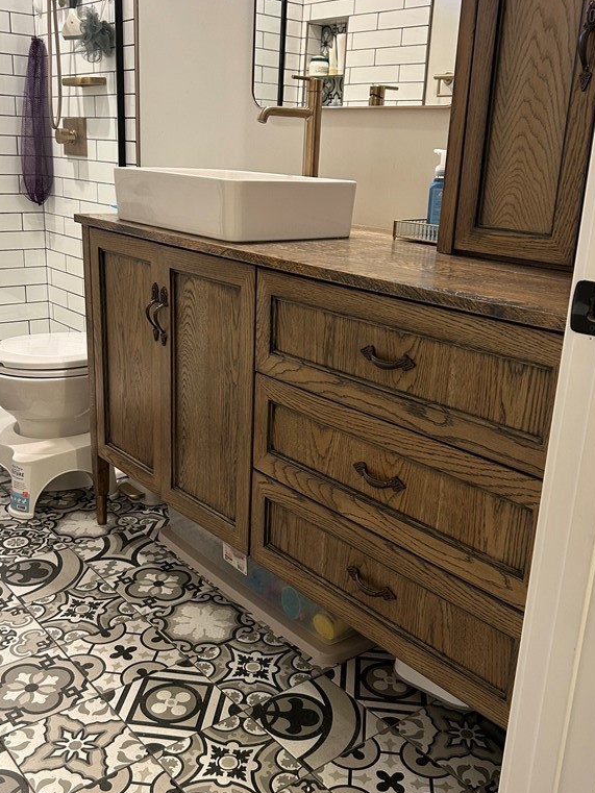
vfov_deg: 52.6
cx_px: 299
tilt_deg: -17.1
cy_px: 390
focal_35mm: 35
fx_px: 802
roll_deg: -3.6
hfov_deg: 40.7
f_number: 1.5
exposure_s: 1/60
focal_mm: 5.7
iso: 160
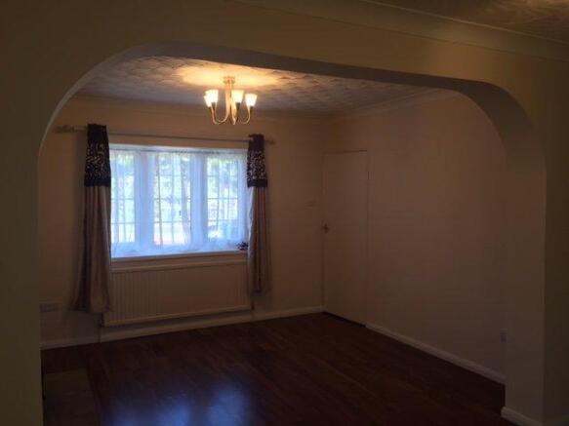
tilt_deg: -2.4
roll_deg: -0.6
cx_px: 284
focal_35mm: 29
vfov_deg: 48.2
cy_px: 213
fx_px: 477
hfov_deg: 61.7
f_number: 2.2
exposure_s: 1/50
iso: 32
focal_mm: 4.15
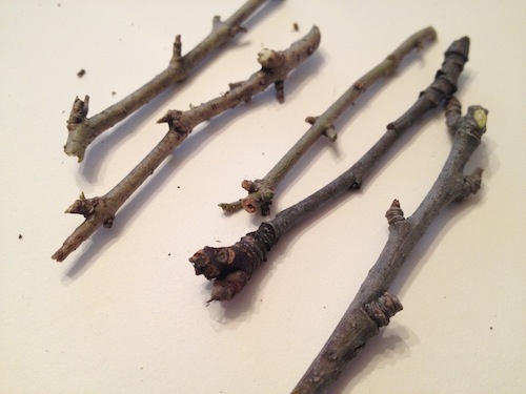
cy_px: 197
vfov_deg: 40.7
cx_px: 263
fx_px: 532
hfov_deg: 52.6
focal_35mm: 35
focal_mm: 4.28
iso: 160
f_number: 2.4
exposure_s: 1/20
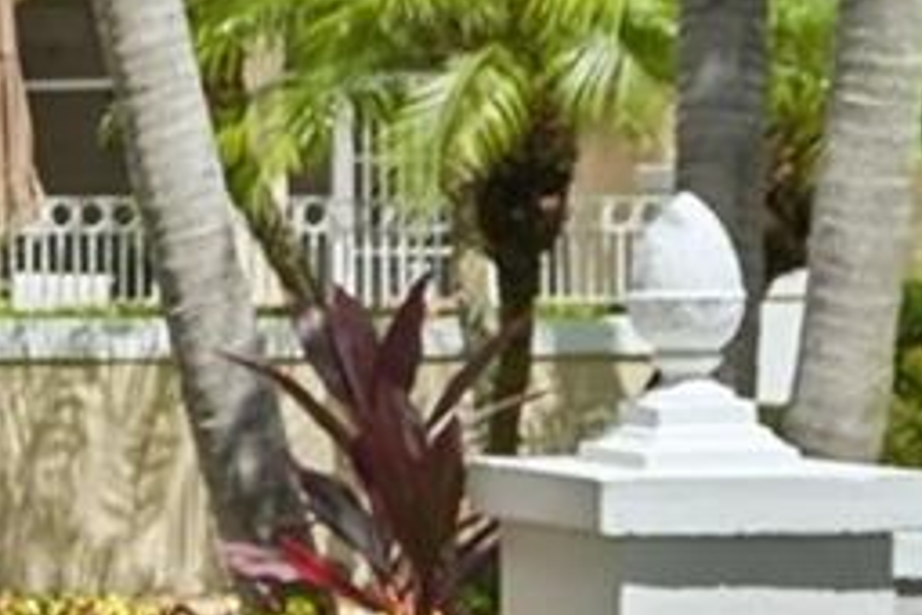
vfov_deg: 7.3
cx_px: -1710
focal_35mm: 188
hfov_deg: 9.1
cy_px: -80
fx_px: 4815
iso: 400
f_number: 8
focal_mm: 30
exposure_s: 1/1600
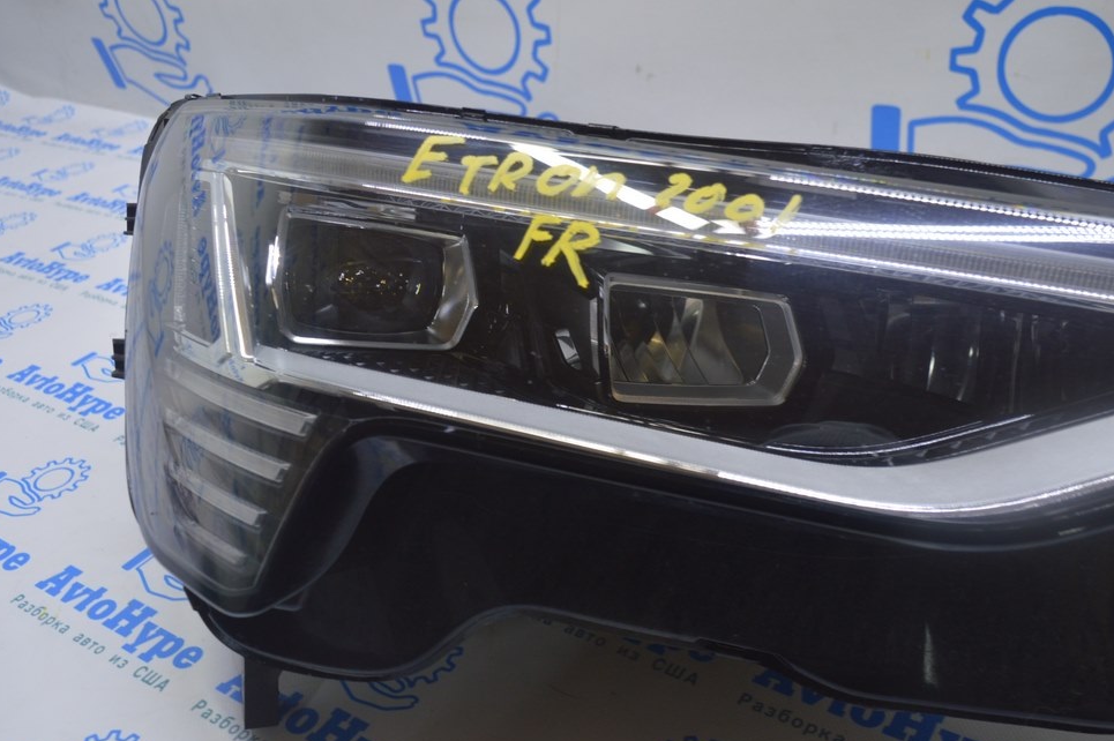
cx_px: 580
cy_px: 392
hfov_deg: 54.4
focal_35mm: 35
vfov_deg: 37.8
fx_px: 1082
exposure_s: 1/25
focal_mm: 22
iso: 400
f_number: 5.6
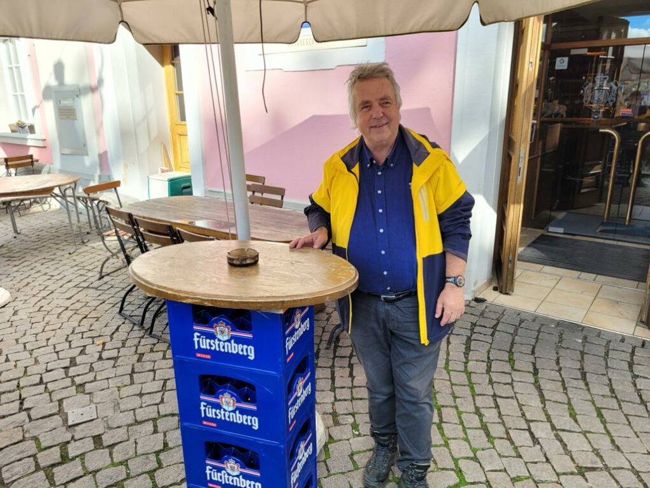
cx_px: 325
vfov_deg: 53.1
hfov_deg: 67.3
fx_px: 488
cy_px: 244
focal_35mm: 26
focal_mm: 5.4
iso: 40
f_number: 1.8
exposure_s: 1/417
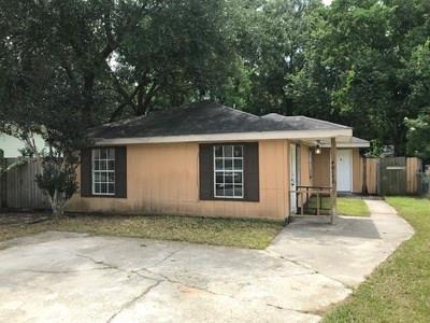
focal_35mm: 28
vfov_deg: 49.7
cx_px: 215
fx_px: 348
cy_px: 162
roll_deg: -0.3
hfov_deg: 63.4
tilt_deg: +0.6
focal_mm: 3.99
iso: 20
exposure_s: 1/1064
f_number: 1.8
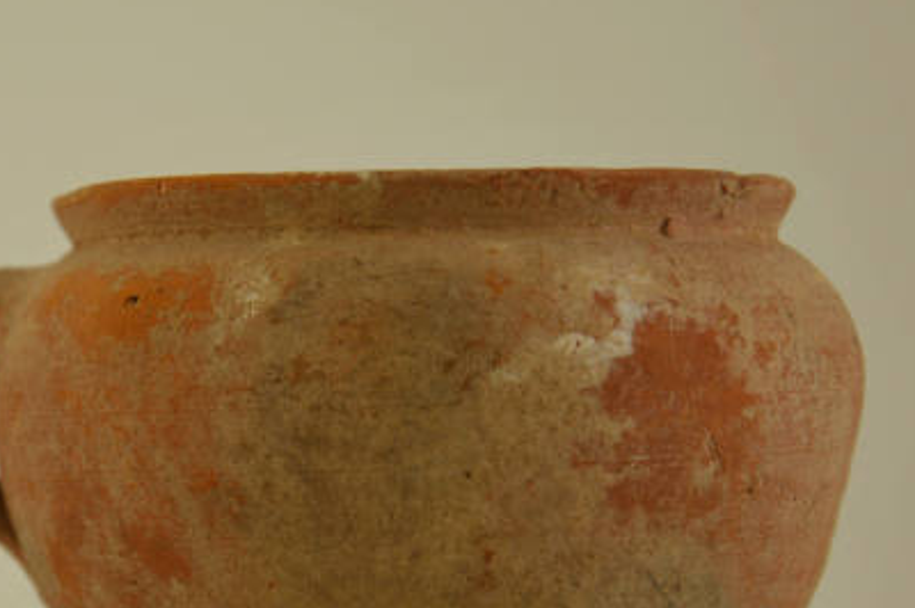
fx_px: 3962
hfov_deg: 13.1
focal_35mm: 156
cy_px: 486
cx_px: 137
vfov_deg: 8.8
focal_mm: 52
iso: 200
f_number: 5
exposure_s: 1/50
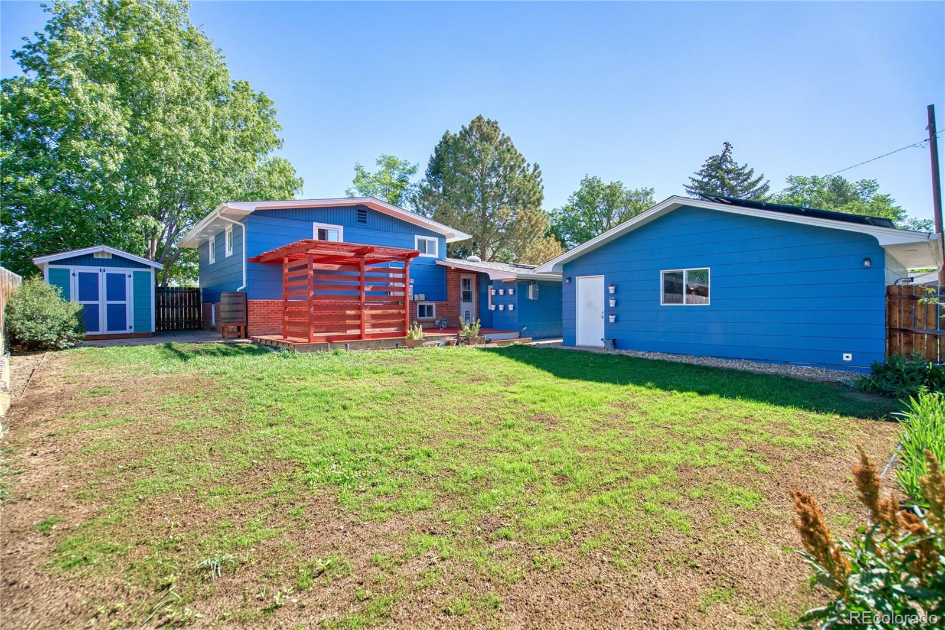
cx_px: 472
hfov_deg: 96.7
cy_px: 315
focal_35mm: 16
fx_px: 420
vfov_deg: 73.7
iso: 500
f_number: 4
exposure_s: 1/1600
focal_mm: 16
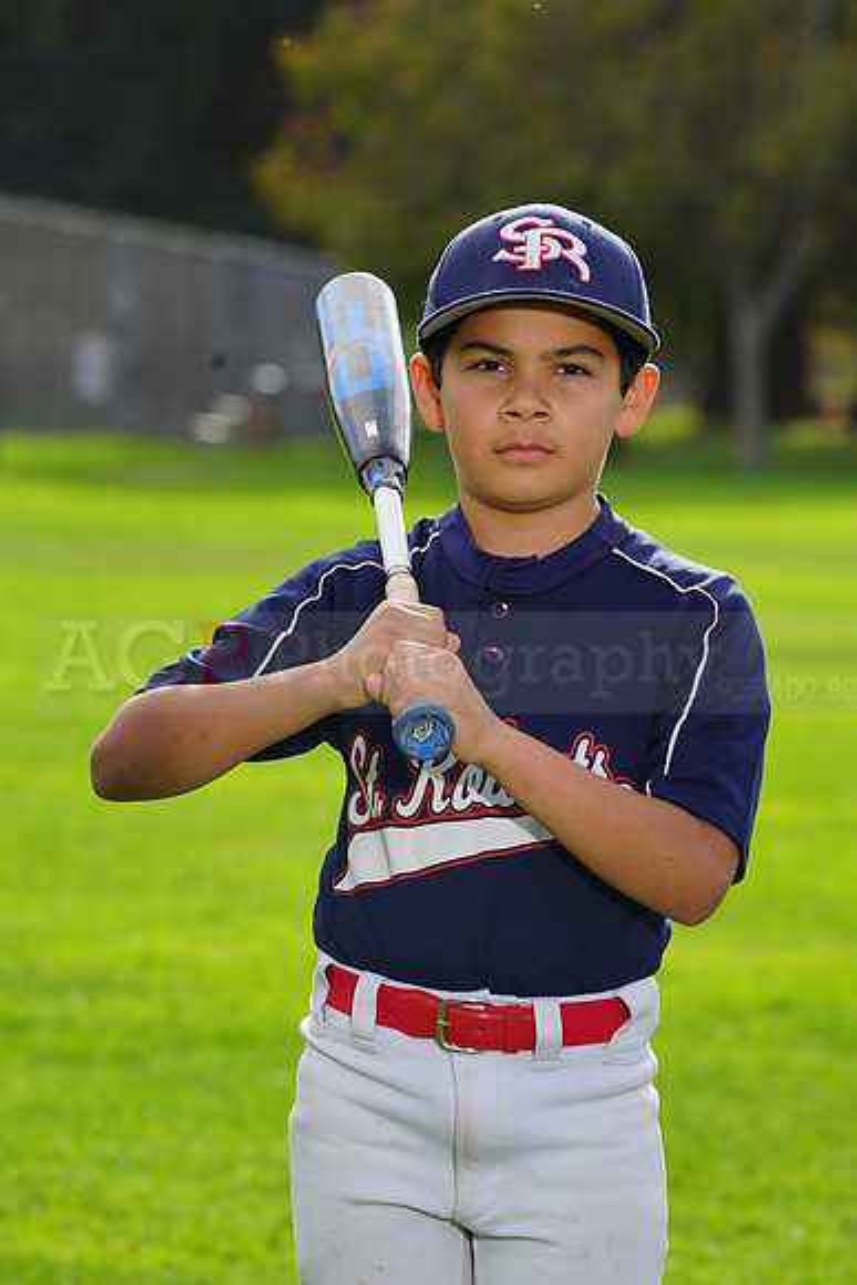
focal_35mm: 218
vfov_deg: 9.4
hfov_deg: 6.3
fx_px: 7779
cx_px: 428
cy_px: 642
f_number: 9
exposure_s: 1/250
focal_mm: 218
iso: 200
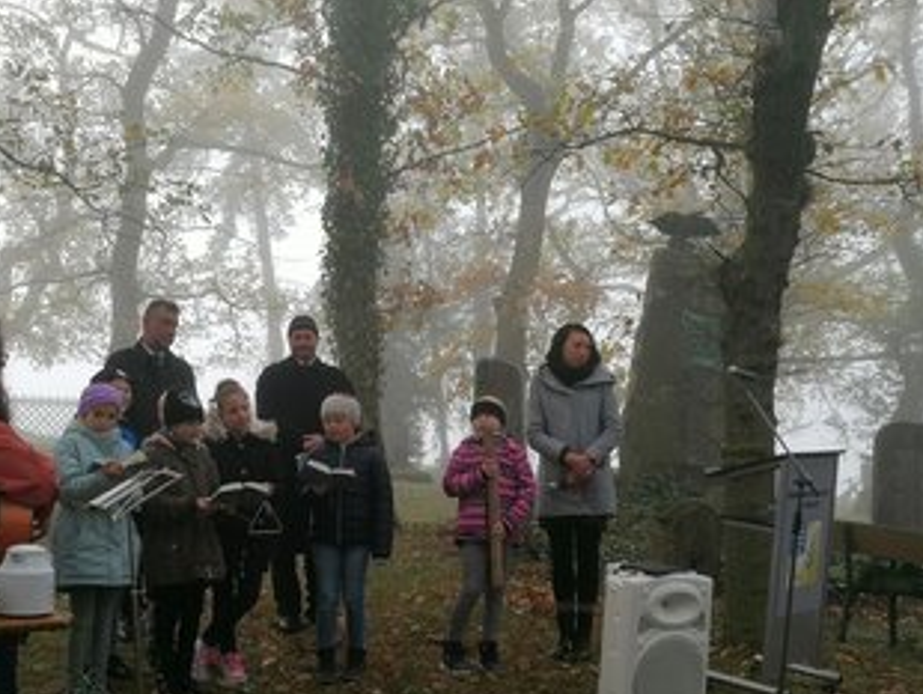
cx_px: 435
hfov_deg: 38.9
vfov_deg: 29.6
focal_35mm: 49
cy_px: 444
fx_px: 1308
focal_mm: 4.75
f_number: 1.8
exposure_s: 1/232
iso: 50
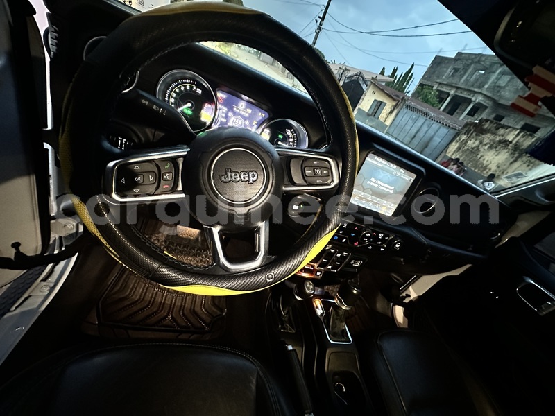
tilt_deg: -32.9
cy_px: 208
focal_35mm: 14
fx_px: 224
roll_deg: -23.6
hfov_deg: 102.1
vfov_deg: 85.7
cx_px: 278
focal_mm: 2.22
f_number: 2.2
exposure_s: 1/29
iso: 1600
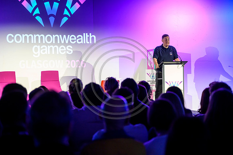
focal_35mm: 70
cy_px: 78
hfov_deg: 28.8
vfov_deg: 19.5
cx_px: 116
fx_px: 453
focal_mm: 70
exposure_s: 1/500
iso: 4000
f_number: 2.8
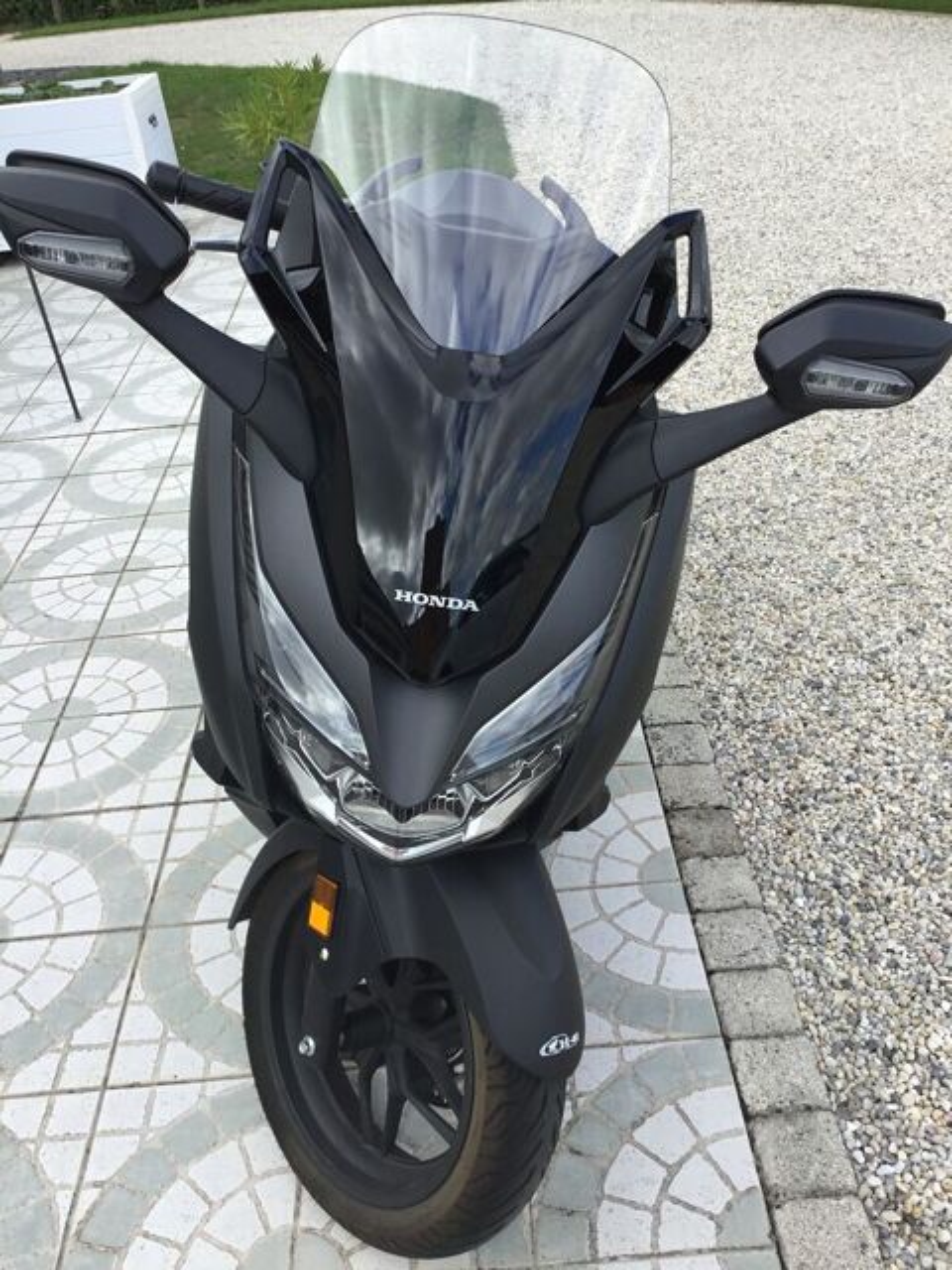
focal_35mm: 31
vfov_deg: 58.4
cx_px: 476
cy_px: 635
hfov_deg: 45.4
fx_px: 1137
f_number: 2.4
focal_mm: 3.3
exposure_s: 1/314
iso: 25
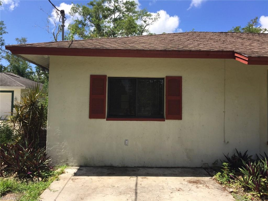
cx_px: 134
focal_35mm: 29
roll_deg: -3.0
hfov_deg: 61.7
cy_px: 100
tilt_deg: +3.3
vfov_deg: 48.2
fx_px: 225
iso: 32
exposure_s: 1/1464
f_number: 2.2
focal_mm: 4.15
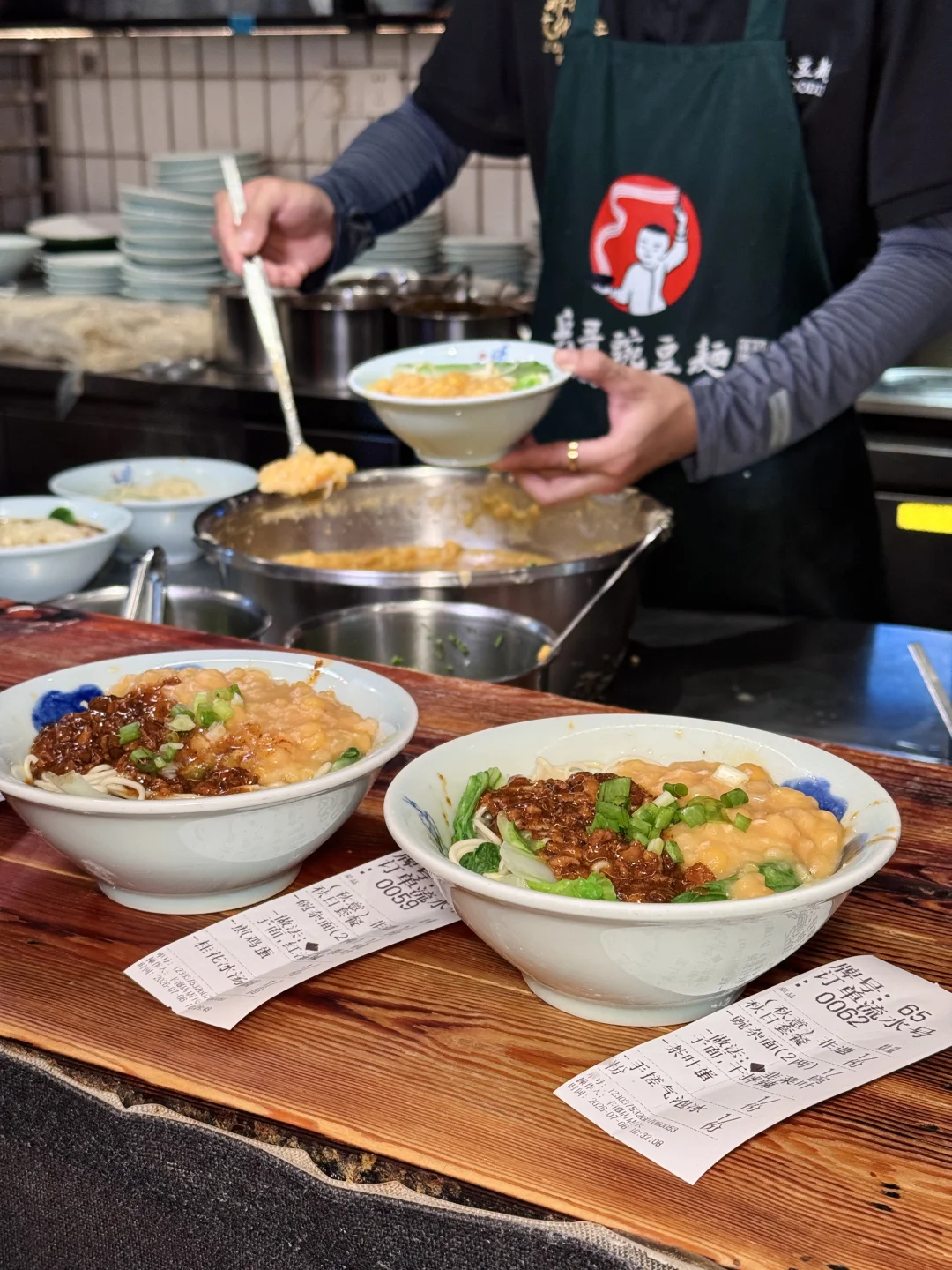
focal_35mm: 48
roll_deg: -0.3
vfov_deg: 39.7
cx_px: 476
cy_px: 635
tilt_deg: -17.0
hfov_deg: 30.3
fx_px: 1760
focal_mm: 6.76
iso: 100
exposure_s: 1/111
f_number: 1.78
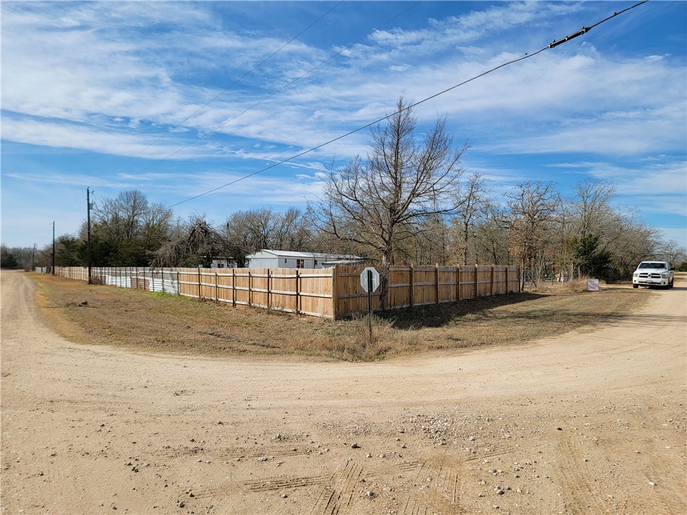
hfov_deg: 71.6
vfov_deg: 56.8
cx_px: 344
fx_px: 476
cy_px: 258
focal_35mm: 24
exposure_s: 1/1422
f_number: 1.8
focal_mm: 6.7
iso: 16
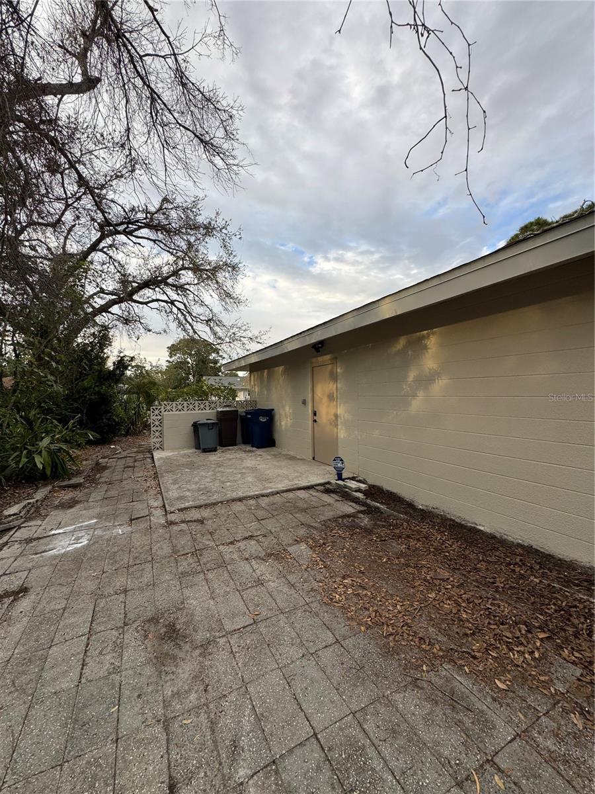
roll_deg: +2.2
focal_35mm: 14
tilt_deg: -3.2
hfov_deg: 85.7
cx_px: 298
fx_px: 321
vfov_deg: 102.1
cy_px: 397
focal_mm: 2.22
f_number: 2.2
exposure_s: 1/261
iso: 40
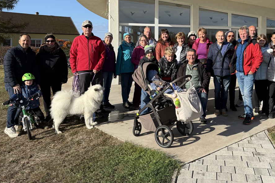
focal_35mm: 35
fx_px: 267
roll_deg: -2.0
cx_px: 174
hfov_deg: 53.8
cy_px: 52
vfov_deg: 37.1
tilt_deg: -2.0
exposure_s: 1/3425
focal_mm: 6.76
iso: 80
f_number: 1.78
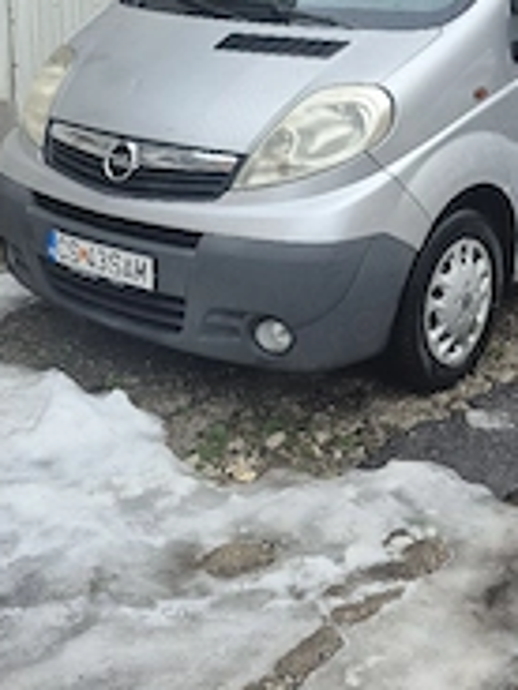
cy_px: 150
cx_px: 334
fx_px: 998
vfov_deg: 37.0
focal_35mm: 50
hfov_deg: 29.0
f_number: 1.8
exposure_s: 1/182
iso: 40
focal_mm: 5.4
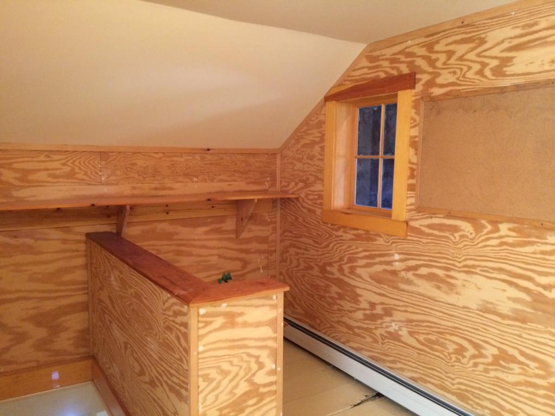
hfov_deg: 61.7
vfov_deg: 48.2
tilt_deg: -5.1
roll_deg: +0.6
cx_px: 278
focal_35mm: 29
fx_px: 465
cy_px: 208
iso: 250
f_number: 2.2
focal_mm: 4.15
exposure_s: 1/20
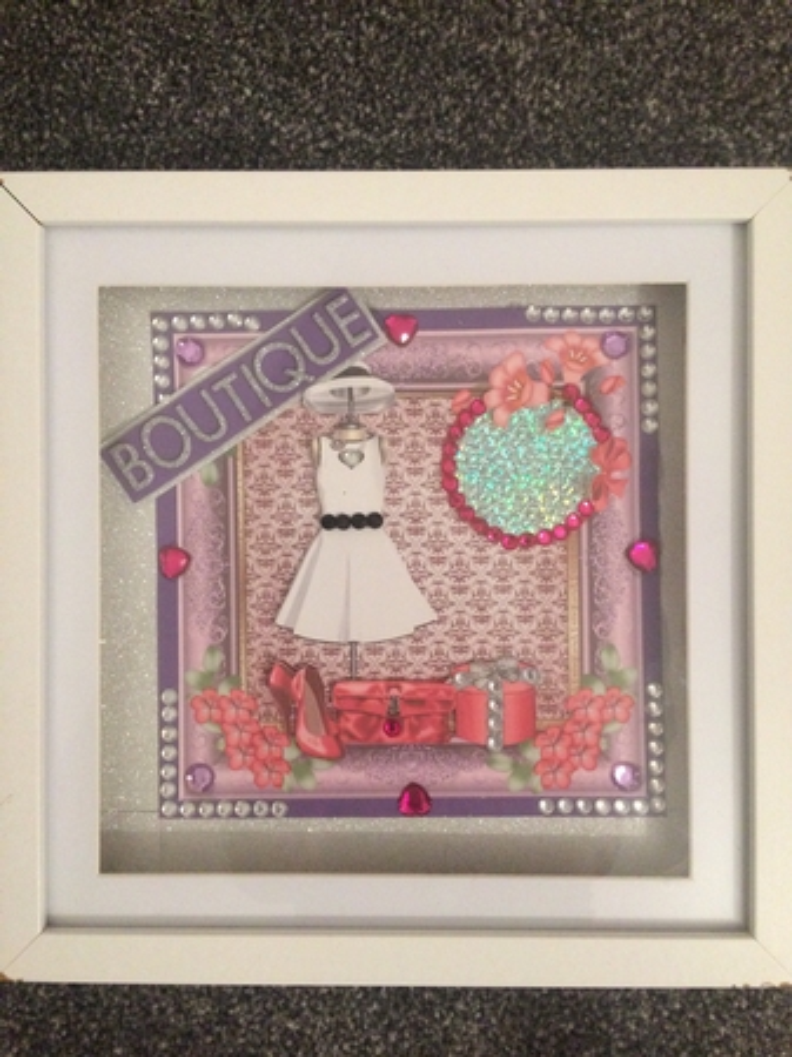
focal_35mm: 29
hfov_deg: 48.2
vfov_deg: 61.7
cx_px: 396
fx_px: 886
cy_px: 528
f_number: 2.2
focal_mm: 4.15
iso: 320
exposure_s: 1/33
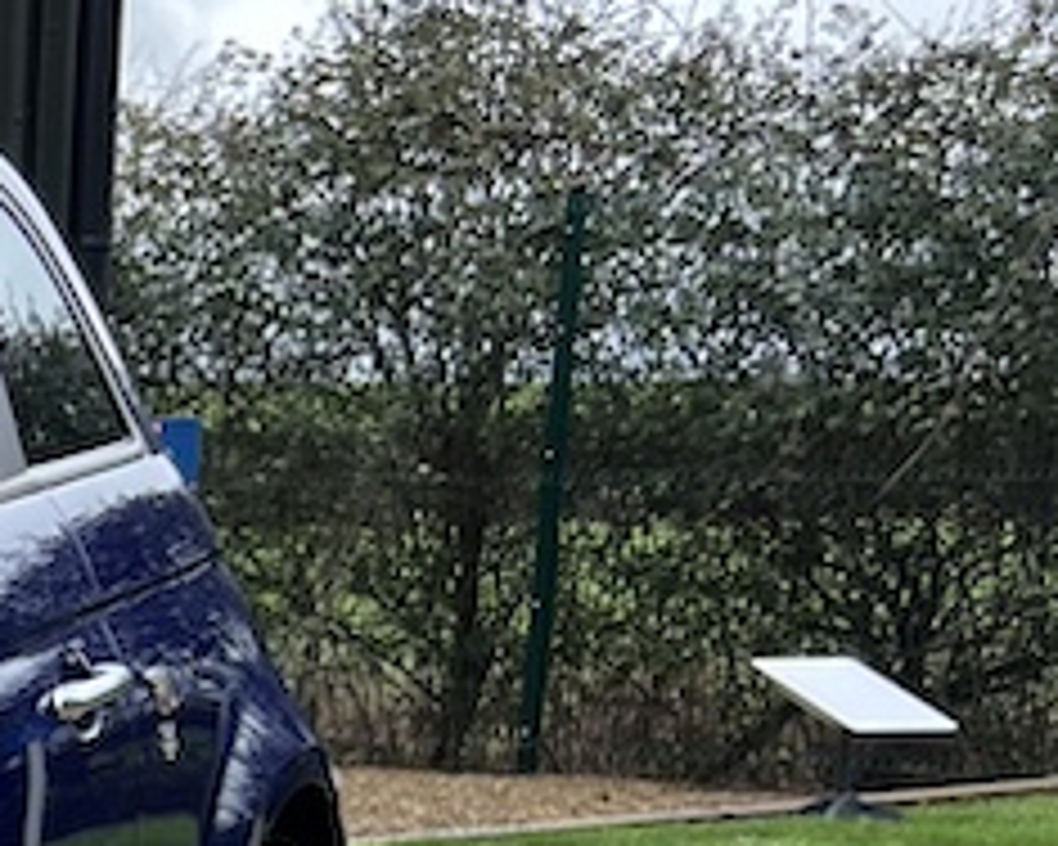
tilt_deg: -11.5
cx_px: -1144
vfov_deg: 13.7
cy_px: 1098
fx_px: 3382
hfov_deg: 14.4
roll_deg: -0.3
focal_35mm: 108
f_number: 1.5
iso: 100
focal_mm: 5.7
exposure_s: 1/121
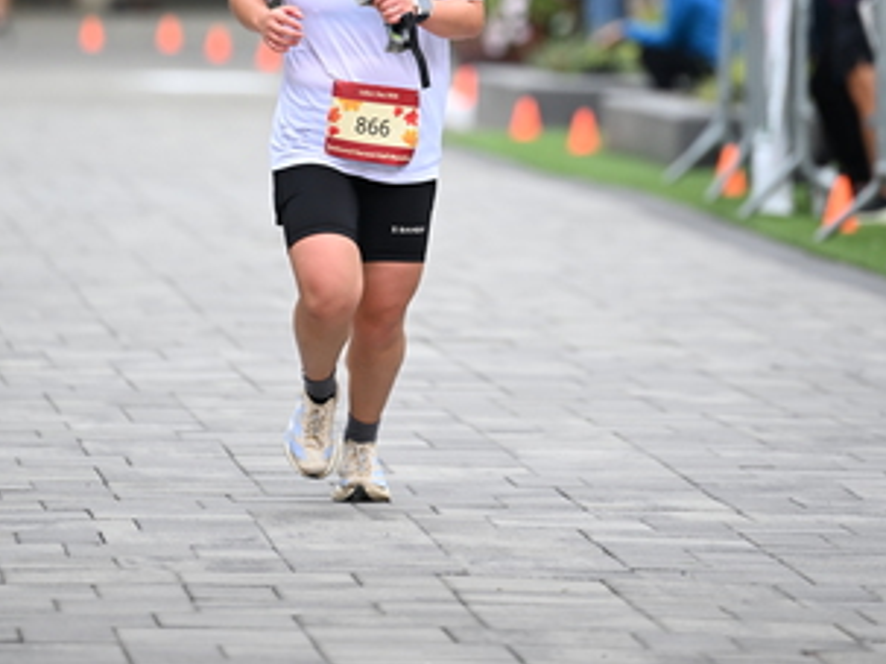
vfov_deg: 4.3
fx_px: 8929
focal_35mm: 349
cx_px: 399
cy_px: -18
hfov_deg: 5.7
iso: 640
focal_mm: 200
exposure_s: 1/2000
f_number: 2.8
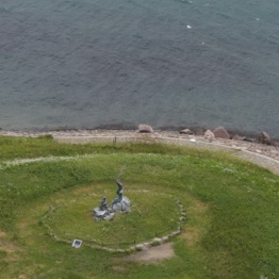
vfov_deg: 11.9
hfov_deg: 11.9
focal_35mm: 146
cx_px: 89
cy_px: 253
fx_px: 1331
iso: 100
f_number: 2.8
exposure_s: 1/800
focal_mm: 4.5
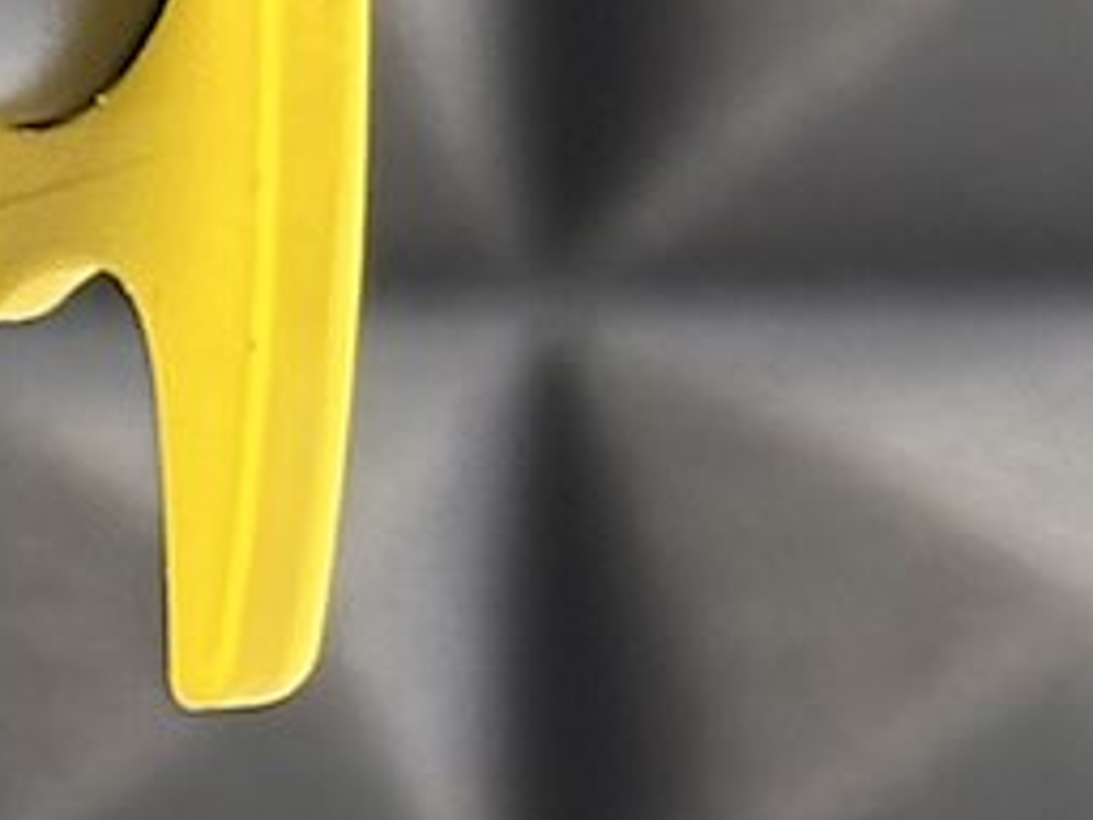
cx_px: -2750
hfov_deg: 4.9
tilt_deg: -1.3
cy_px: 1448
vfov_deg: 3.9
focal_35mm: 375
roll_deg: +0.0
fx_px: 11841
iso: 100
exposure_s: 1/50
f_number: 1.78
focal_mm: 6.86
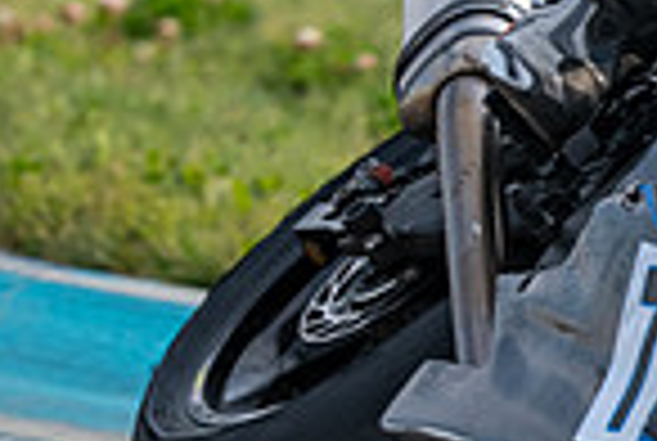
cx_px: 1461
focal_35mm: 2161
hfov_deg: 1.0
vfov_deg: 0.6
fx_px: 39518
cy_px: 259
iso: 450
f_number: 6
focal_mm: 470
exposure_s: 1/1250
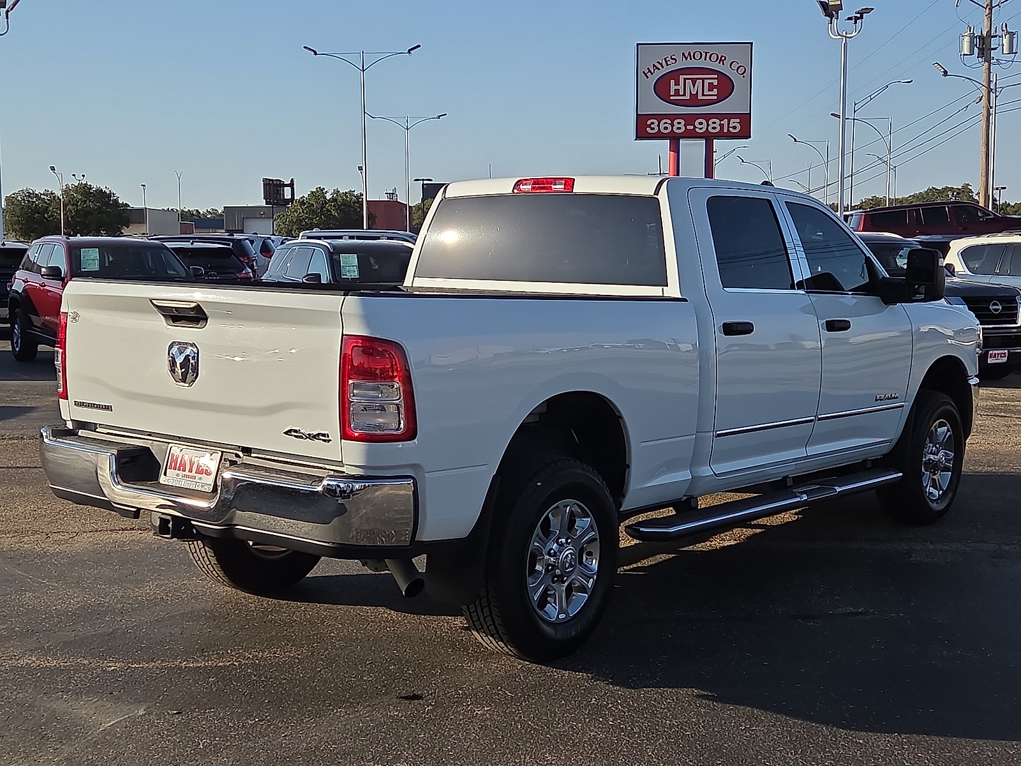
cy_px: 383
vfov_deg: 30.9
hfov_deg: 40.4
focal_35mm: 47
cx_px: 510
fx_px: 1386
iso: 25
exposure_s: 1/1667
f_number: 1.8
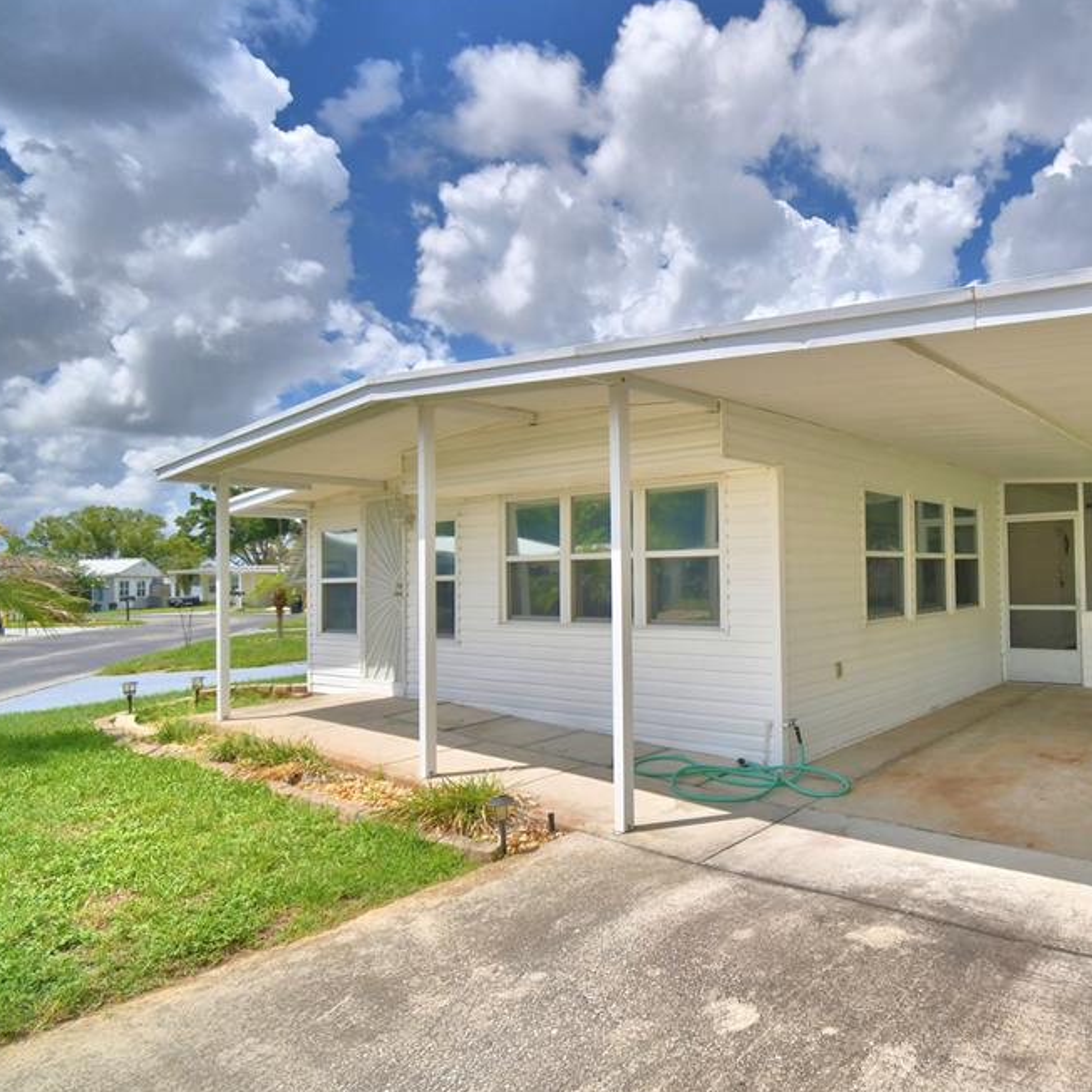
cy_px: 556
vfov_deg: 74.8
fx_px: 714
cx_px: 839
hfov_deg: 69.1
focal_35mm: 20
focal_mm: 10
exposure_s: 1/1600
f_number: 4.5
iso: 100
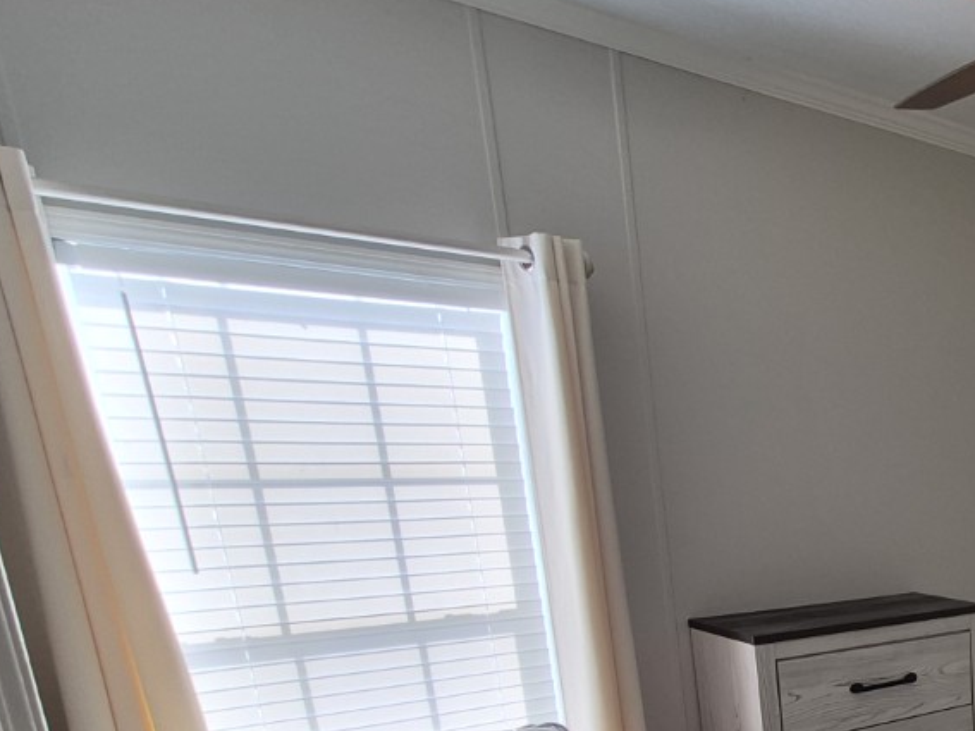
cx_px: 1212
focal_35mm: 33
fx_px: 929
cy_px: 669
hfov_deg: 38.2
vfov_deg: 39.6
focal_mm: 1.74
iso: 64
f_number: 2.2
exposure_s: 1/120
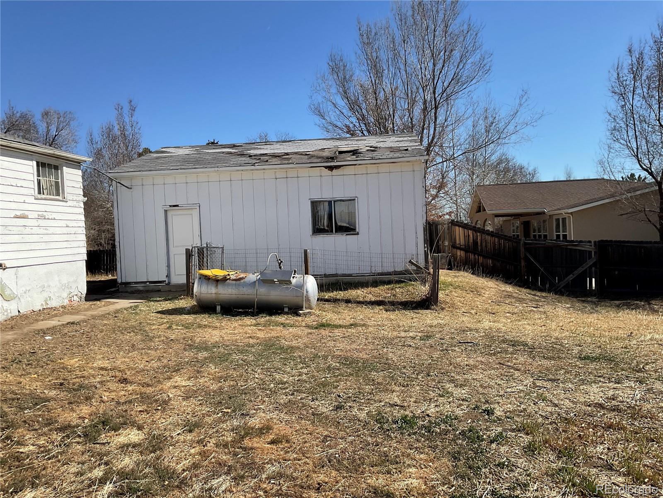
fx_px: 555
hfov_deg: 61.7
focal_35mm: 29
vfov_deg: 48.2
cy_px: 249
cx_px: 332
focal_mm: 3
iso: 16
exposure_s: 1/1730
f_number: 1.8
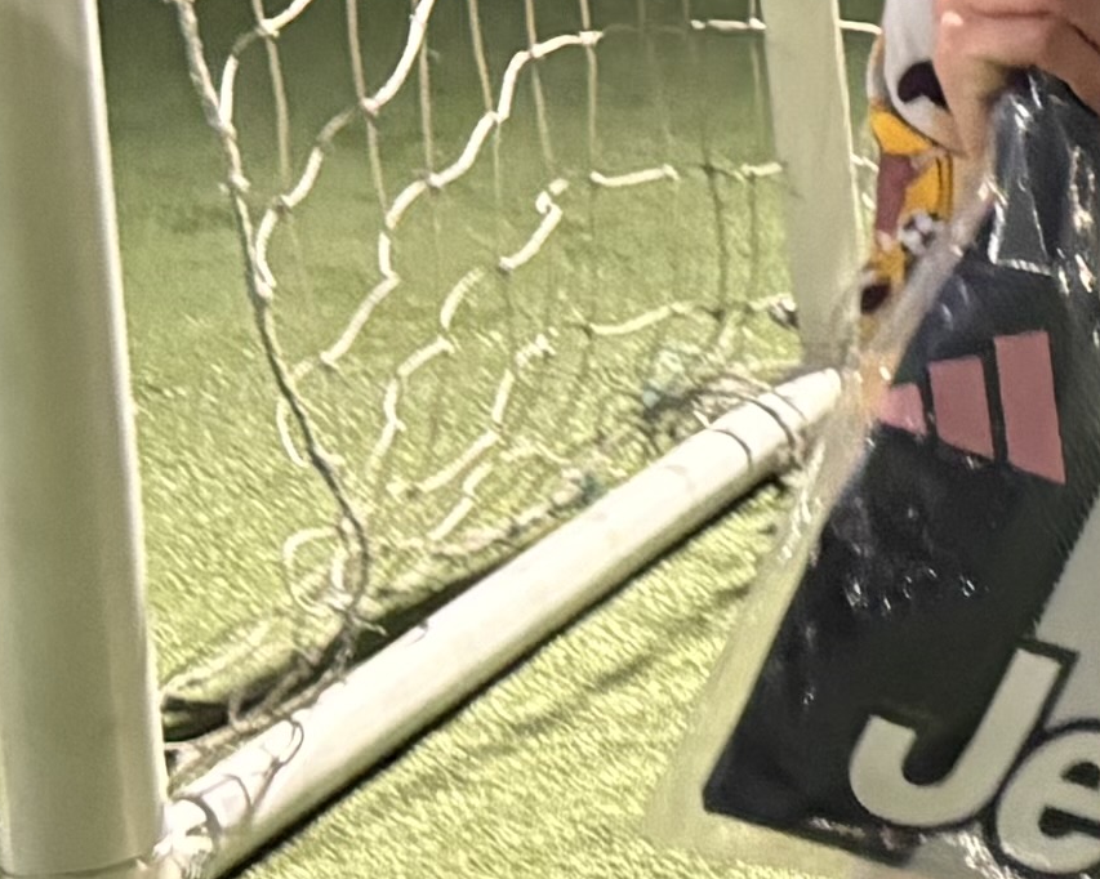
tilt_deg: -6.1
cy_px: -516
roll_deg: +0.7
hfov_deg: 9.3
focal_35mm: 170
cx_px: 3130
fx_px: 5533
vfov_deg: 8.8
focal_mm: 5.96
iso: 400
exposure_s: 1/50
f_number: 1.6
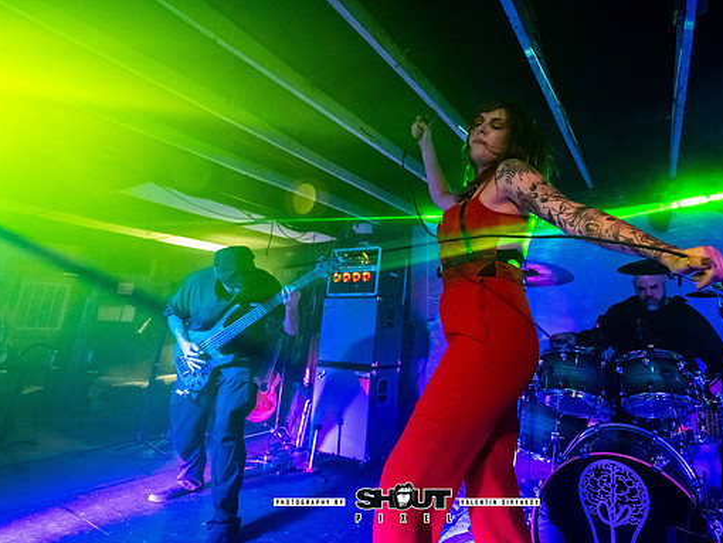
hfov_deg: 86.0
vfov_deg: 71.1
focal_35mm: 18
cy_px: 225
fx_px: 376
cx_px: 451
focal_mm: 14
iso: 3200
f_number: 2.8
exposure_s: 1/250
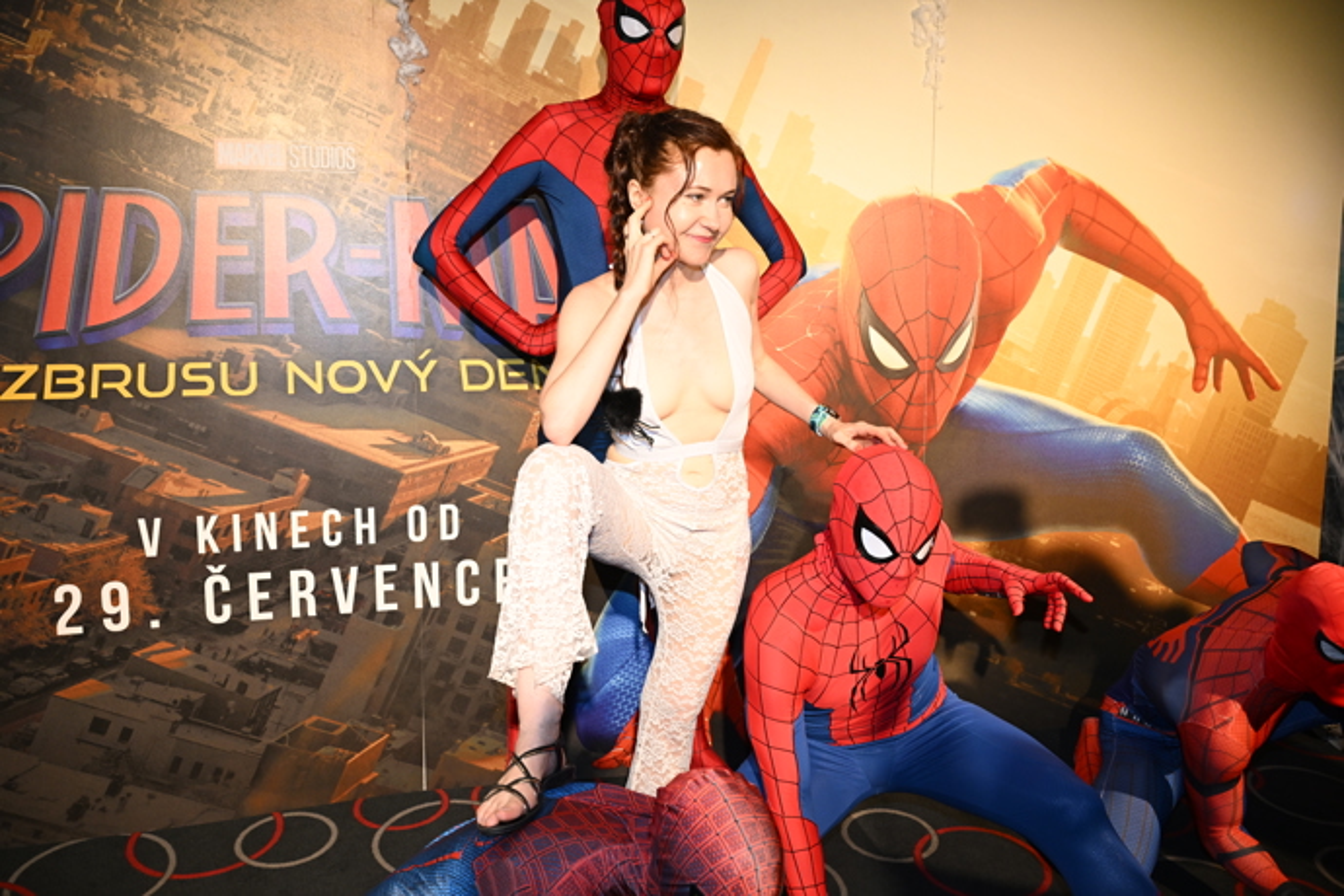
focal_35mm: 30
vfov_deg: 44.3
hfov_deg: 62.8
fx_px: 1101
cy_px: 448
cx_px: 672
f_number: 5
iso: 1250
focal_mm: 29.5
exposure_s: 1/250
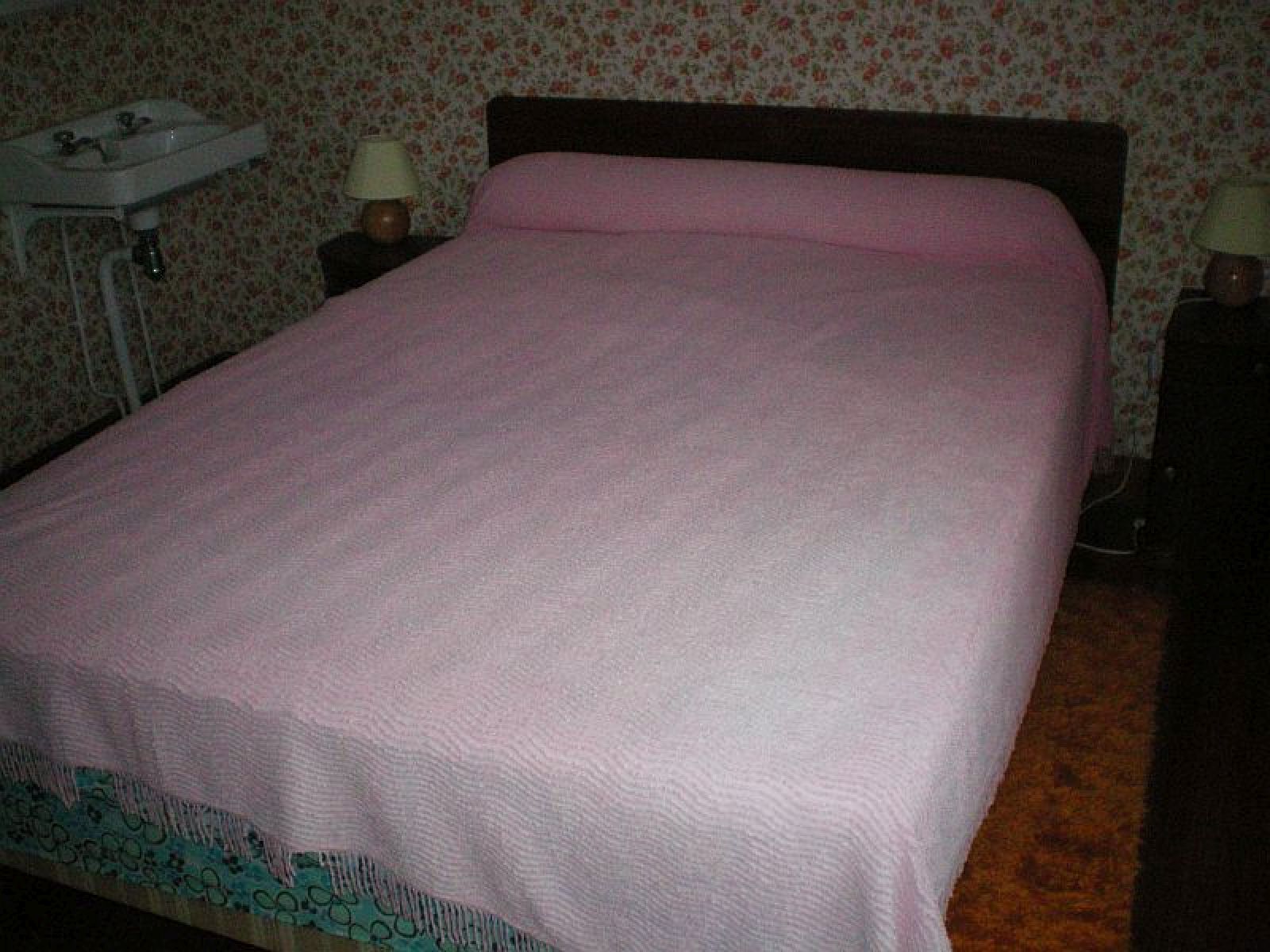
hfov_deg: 49.0
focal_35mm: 38
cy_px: 476
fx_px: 1394
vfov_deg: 37.7
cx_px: 635
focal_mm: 6.3
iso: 400
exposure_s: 1/60
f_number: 3.1
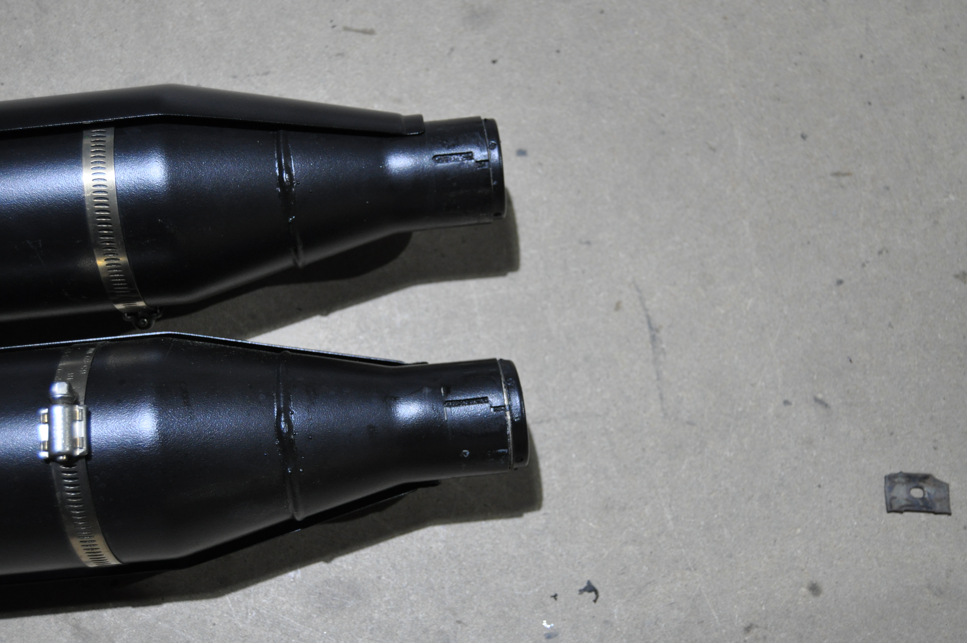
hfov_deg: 42.4
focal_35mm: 46
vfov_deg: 28.9
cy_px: 322
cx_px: 484
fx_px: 1248
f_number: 4.2
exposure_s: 1/60
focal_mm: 31
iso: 800
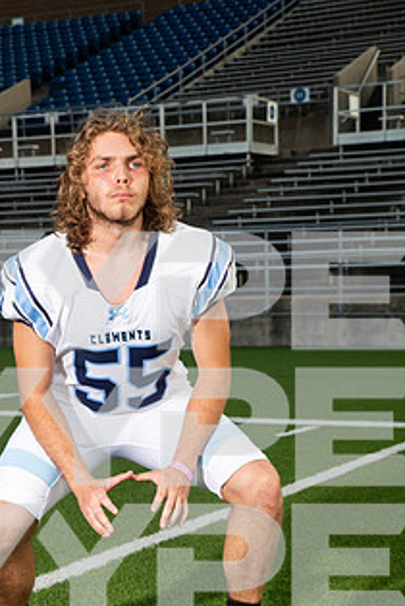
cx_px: 139
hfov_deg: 16.5
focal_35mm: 83
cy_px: 428
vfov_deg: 24.3
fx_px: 1397
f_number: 7.1
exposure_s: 1/320
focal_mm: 58
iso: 160
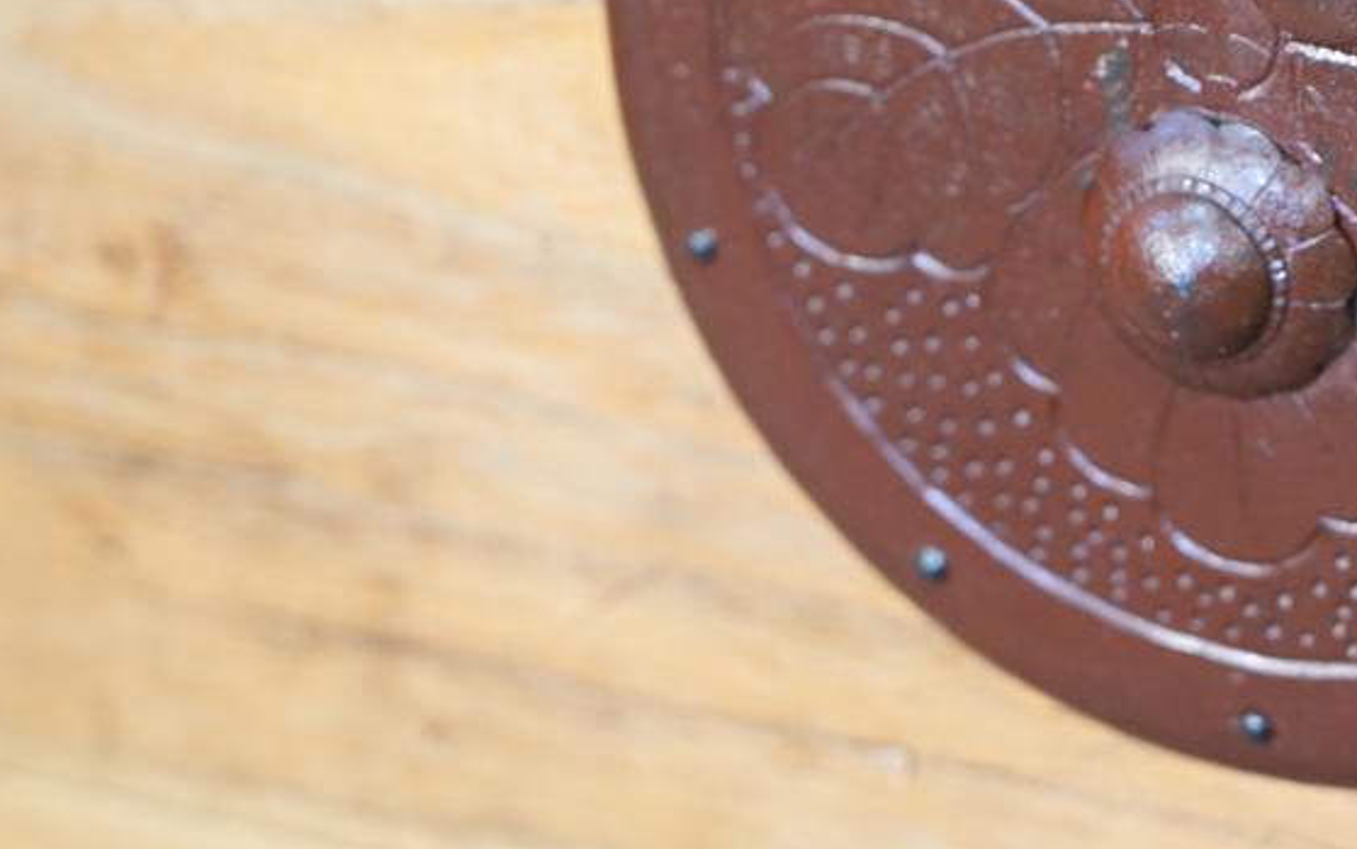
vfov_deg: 6.3
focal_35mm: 208
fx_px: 7694
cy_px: 96
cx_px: 1038
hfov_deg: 10.1
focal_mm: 105
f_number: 4
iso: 4000
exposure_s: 1/125
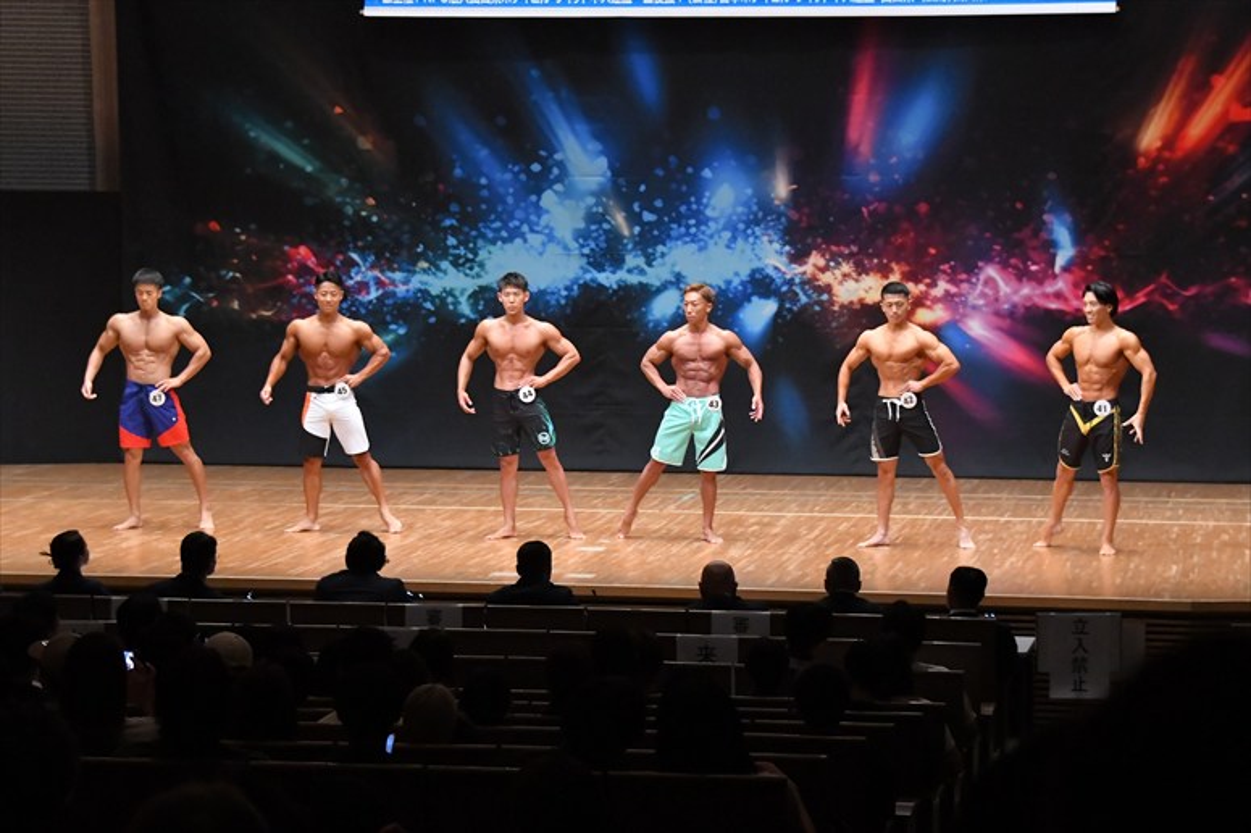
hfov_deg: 20.0
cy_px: 416
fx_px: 3543
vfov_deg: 13.4
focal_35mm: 102
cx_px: 626
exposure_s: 1/400
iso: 8000
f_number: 5.6
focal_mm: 68
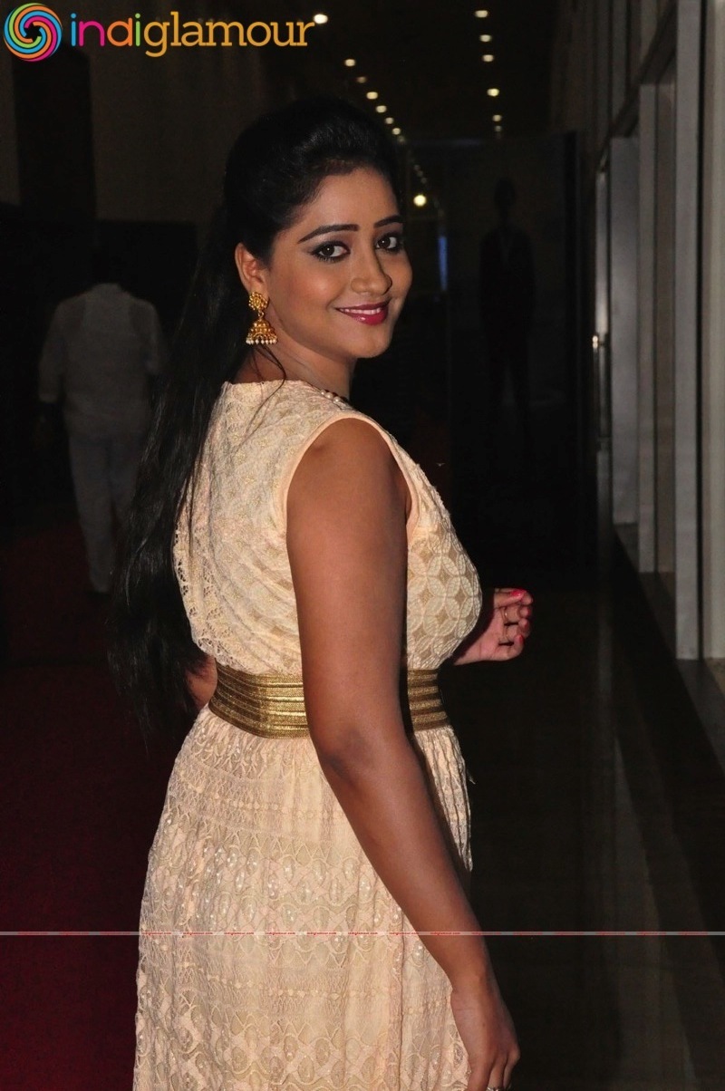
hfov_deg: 17.5
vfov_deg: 26.0
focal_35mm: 78
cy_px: 546
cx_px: 362
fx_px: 2362
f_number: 7.1
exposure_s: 1/125
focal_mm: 52
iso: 3200
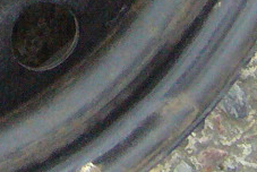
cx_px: -161
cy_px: -233
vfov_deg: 6.4
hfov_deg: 9.7
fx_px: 1465
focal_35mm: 205
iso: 400
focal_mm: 5.8
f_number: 2.8
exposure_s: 1/320
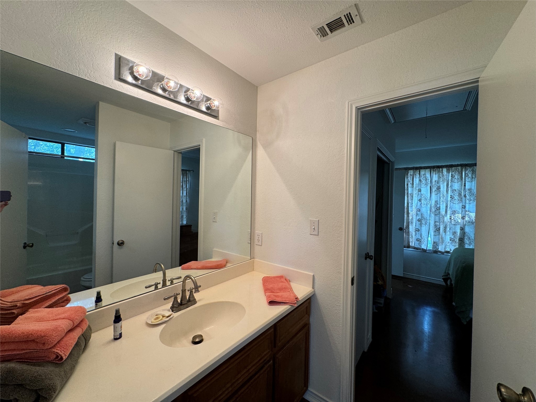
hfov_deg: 102.1
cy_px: 201
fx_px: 217
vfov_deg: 85.7
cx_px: 268
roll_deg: -0.9
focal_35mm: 14
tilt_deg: -0.4
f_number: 2.2
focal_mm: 2.22
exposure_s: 1/120
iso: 125
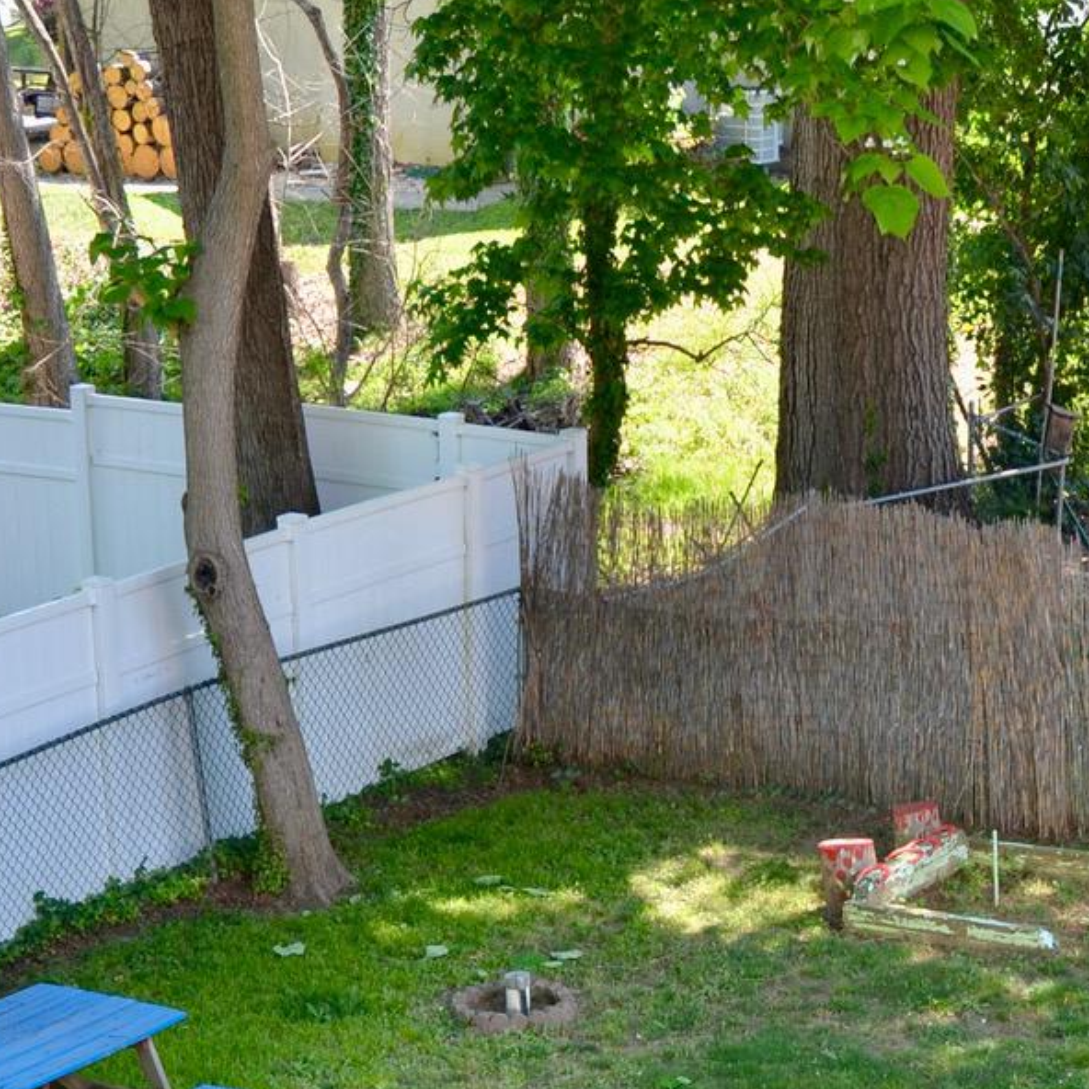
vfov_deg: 18.9
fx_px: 3132
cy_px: 1232
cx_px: 712
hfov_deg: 19.7
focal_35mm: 88
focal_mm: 20
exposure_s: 1/250
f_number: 4
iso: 200
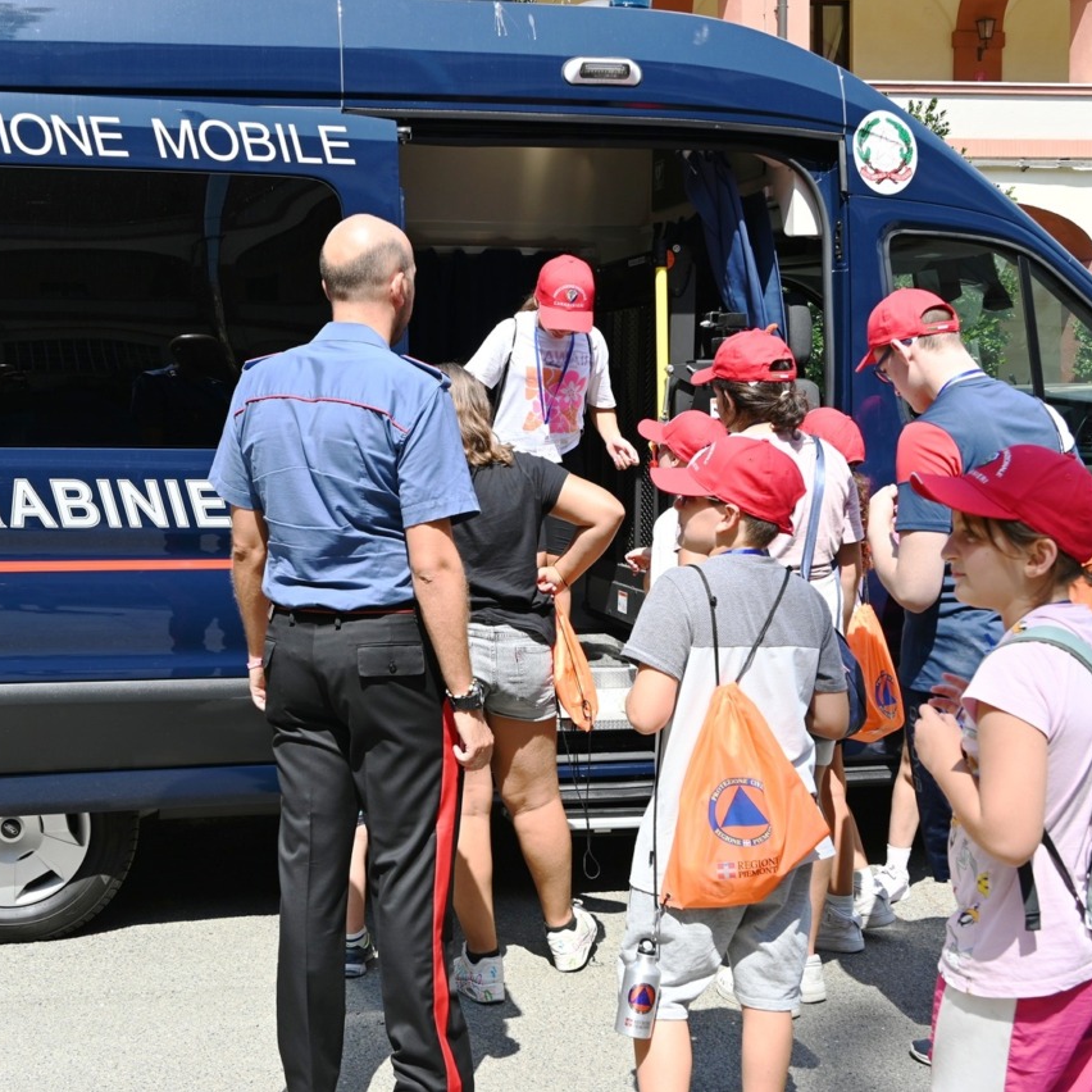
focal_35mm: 47
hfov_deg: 35.9
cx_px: 399
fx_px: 1676
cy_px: 546
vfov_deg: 36.1
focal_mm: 24.5
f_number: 5.6
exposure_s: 1/250
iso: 100
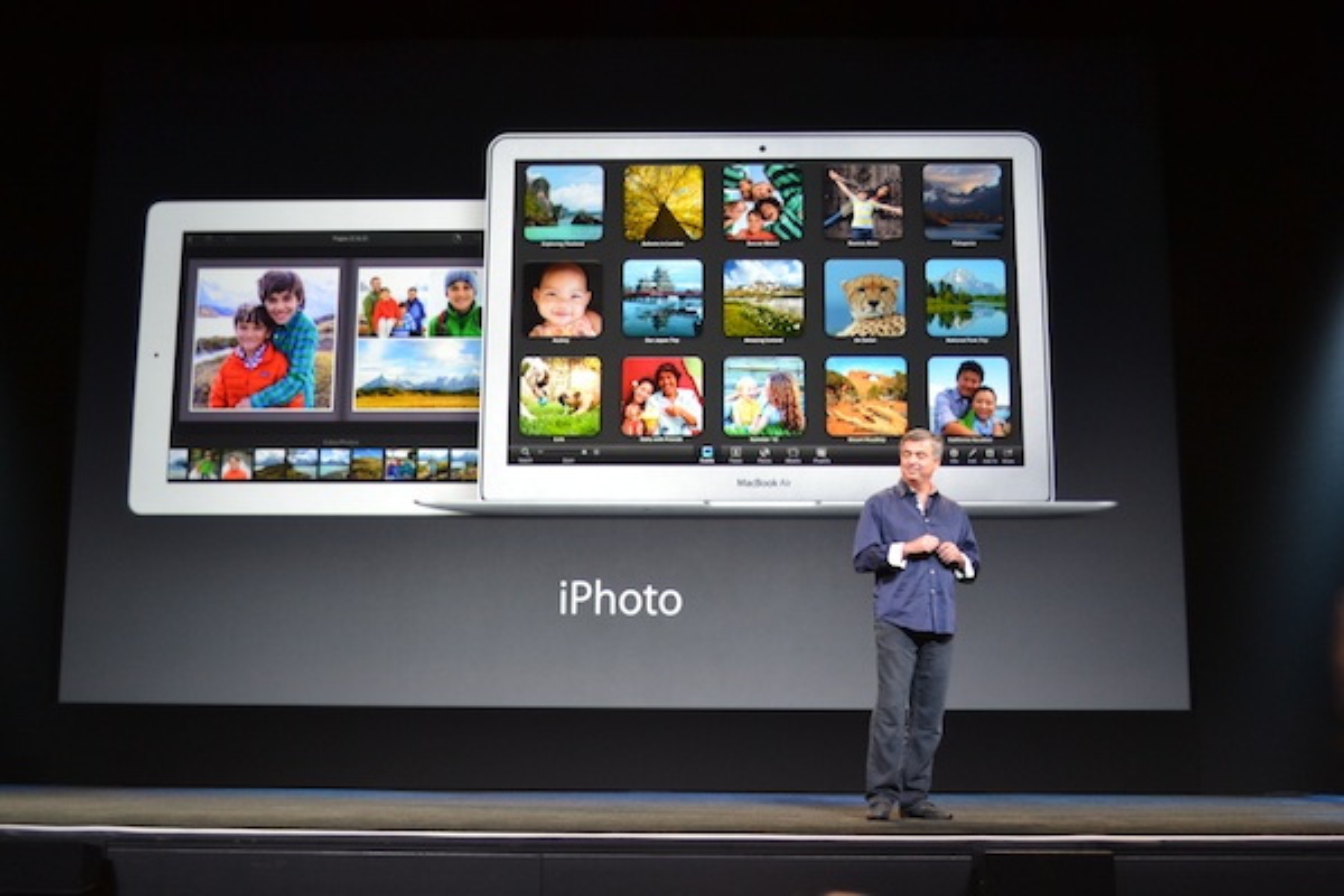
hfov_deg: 46.4
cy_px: 448
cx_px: 672
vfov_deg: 31.9
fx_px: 1568
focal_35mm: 42
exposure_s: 1/15
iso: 640
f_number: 4.5
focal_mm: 28
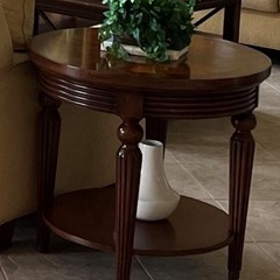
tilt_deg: -3.3
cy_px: -156
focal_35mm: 153
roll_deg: -2.5
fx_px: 1400
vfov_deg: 10.9
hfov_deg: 11.3
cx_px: 8
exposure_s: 1/121
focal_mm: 5.1
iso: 80
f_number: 1.6
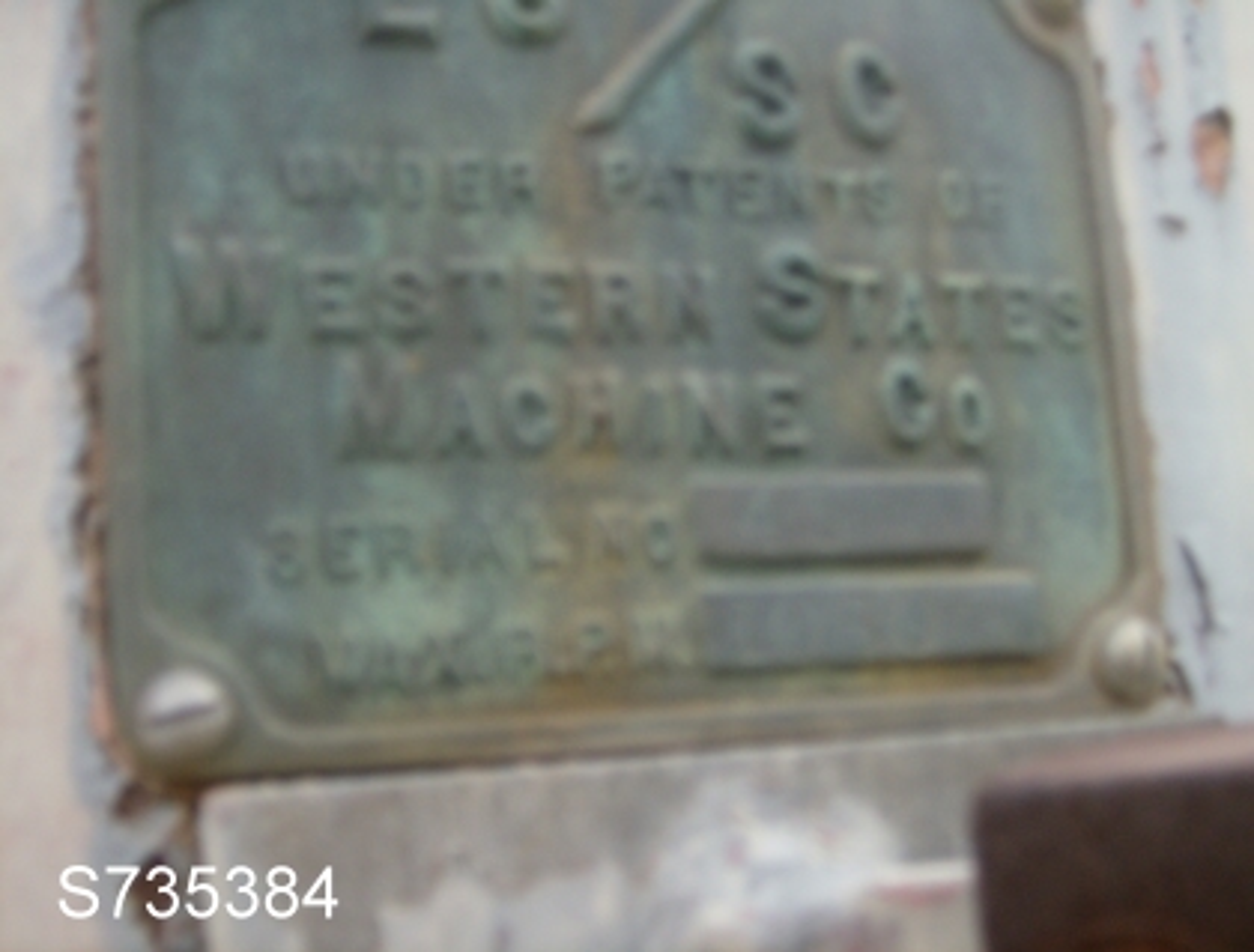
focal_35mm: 46
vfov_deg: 31.8
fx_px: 1674
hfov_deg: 41.1
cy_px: 476
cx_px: 627
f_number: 3.1
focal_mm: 7.7
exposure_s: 1/387
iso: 100
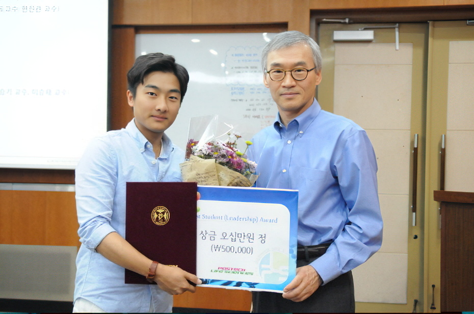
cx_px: 237
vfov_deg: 29.7
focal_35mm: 45
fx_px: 591
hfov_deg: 43.7
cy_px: 157
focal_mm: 30
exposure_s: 1/125
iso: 3200
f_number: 2.8
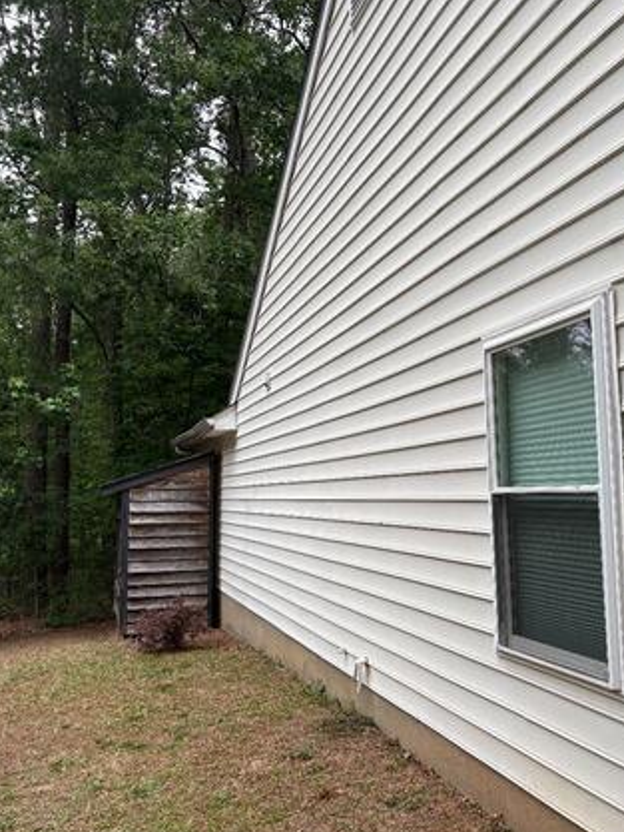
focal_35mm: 30
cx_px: 345
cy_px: 439
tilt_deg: +3.2
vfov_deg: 59.9
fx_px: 721
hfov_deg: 46.7
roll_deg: +1.6
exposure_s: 1/285
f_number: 1.6
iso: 40
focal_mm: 5.96
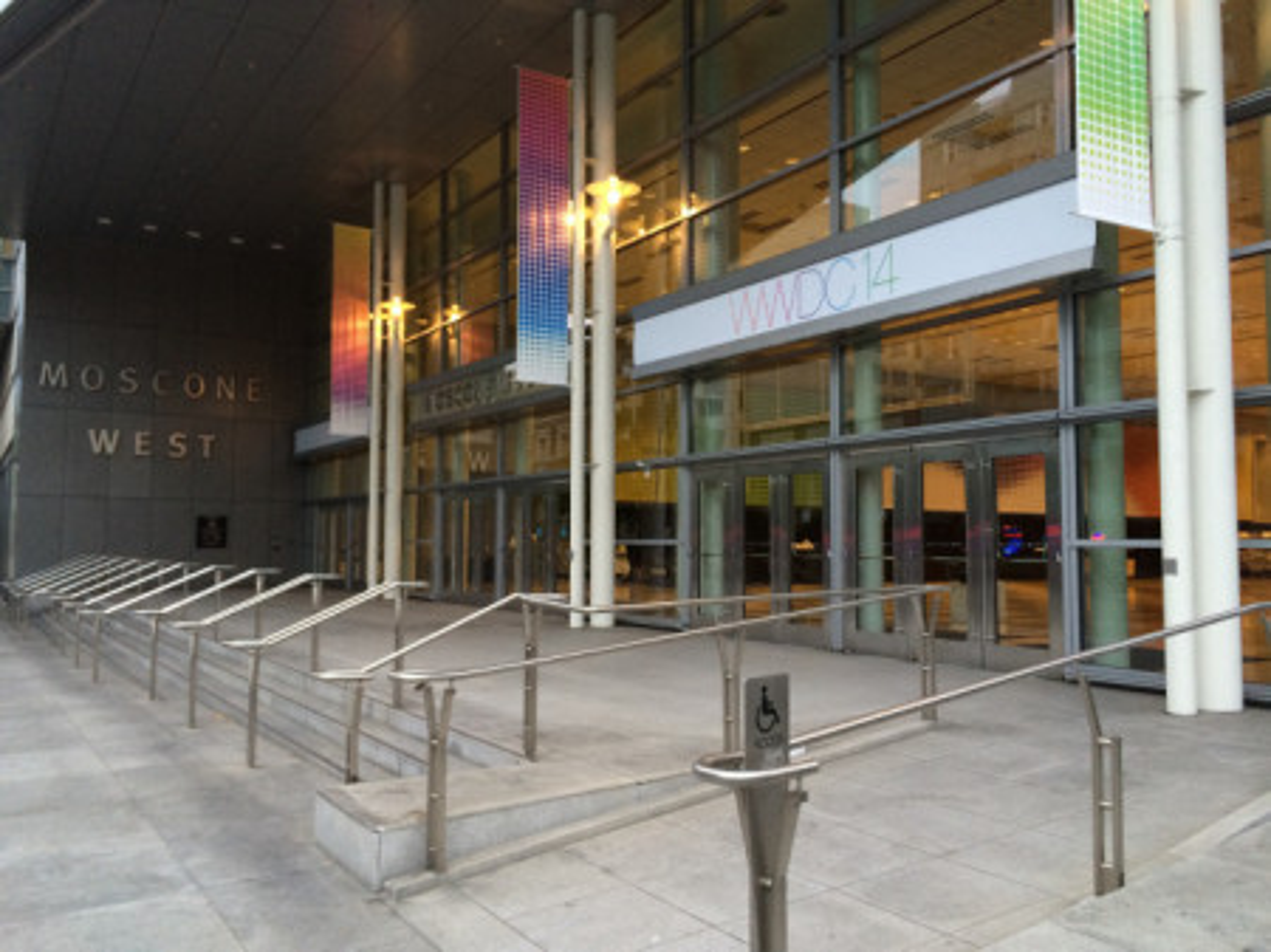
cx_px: 636
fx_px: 1101
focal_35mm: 30
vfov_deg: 46.8
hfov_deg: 60.0
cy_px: 476
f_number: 2.2
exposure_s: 1/30
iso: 50
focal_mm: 4.12
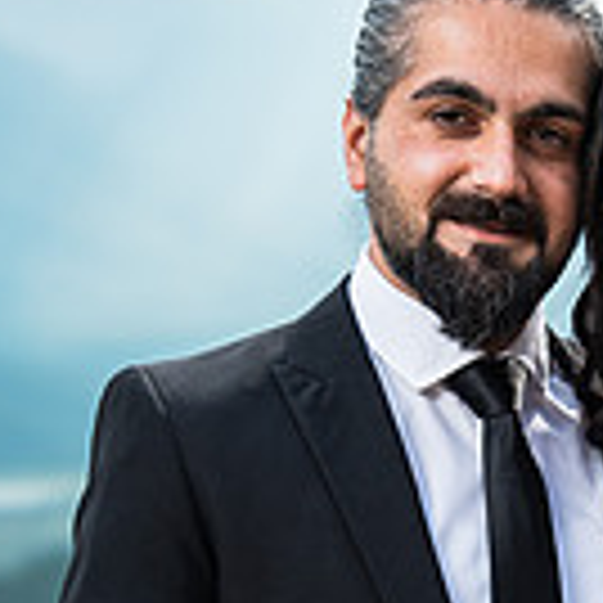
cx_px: 612
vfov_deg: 12.2
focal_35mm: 140
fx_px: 2759
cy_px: 729
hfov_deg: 12.3
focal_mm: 49
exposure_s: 1/1000
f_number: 2.8
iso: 100
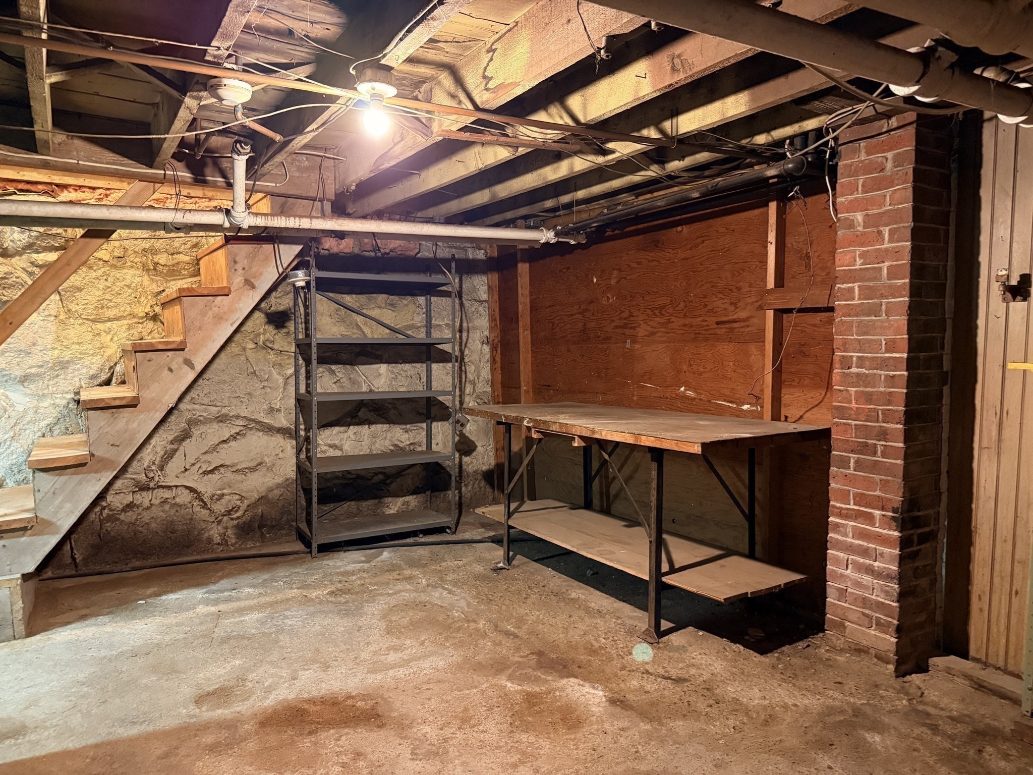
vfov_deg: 56.8
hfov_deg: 71.6
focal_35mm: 24
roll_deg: +0.4
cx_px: 516
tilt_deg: -3.6
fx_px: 716
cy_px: 388
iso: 1000
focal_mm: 6.76
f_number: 1.78
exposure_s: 1/30
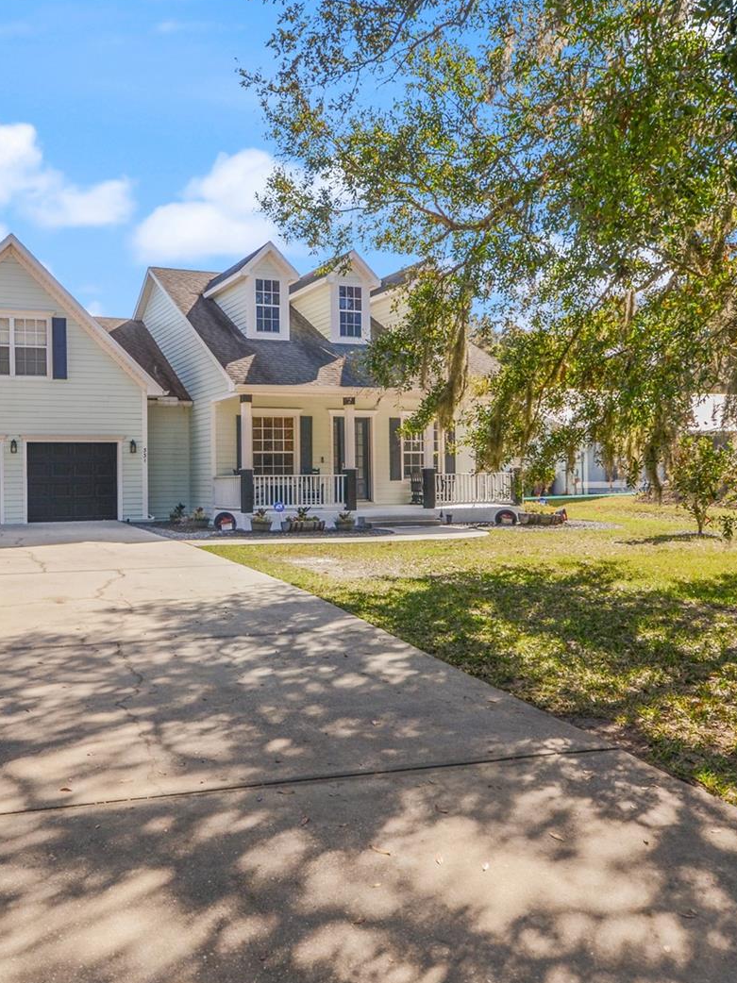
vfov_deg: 62.1
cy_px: 493
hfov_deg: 48.1
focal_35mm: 29
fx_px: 816
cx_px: 268
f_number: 8
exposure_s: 1/400
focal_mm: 13
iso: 250
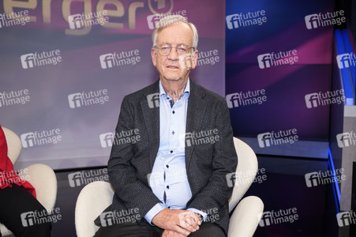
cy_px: 118
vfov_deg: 35.0
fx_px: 375
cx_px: 178
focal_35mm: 38
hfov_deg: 50.7
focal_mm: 38
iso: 2000
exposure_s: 1/160
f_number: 5
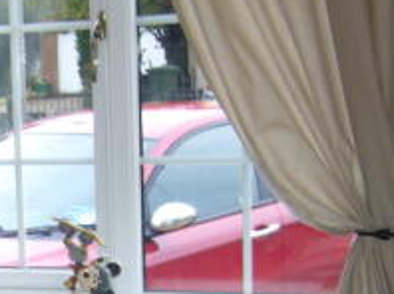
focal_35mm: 103
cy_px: 265
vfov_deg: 14.2
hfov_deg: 18.1
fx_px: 1171
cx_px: -81
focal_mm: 5.8
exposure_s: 1/60
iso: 125
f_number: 2.8
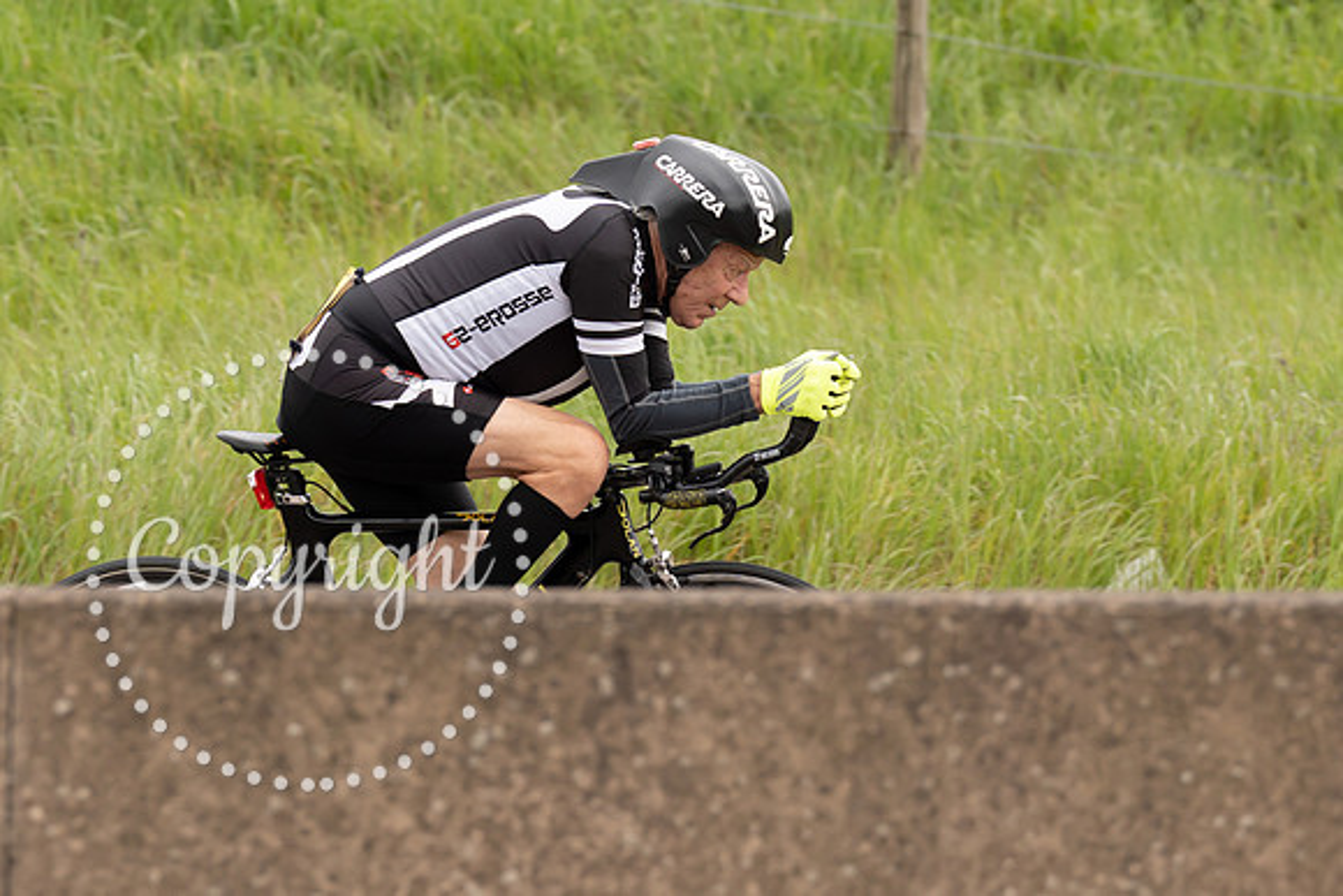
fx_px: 17011
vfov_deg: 3.0
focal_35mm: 456
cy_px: 270
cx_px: 609
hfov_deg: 4.5
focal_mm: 197
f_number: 4
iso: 250
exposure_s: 1/1000
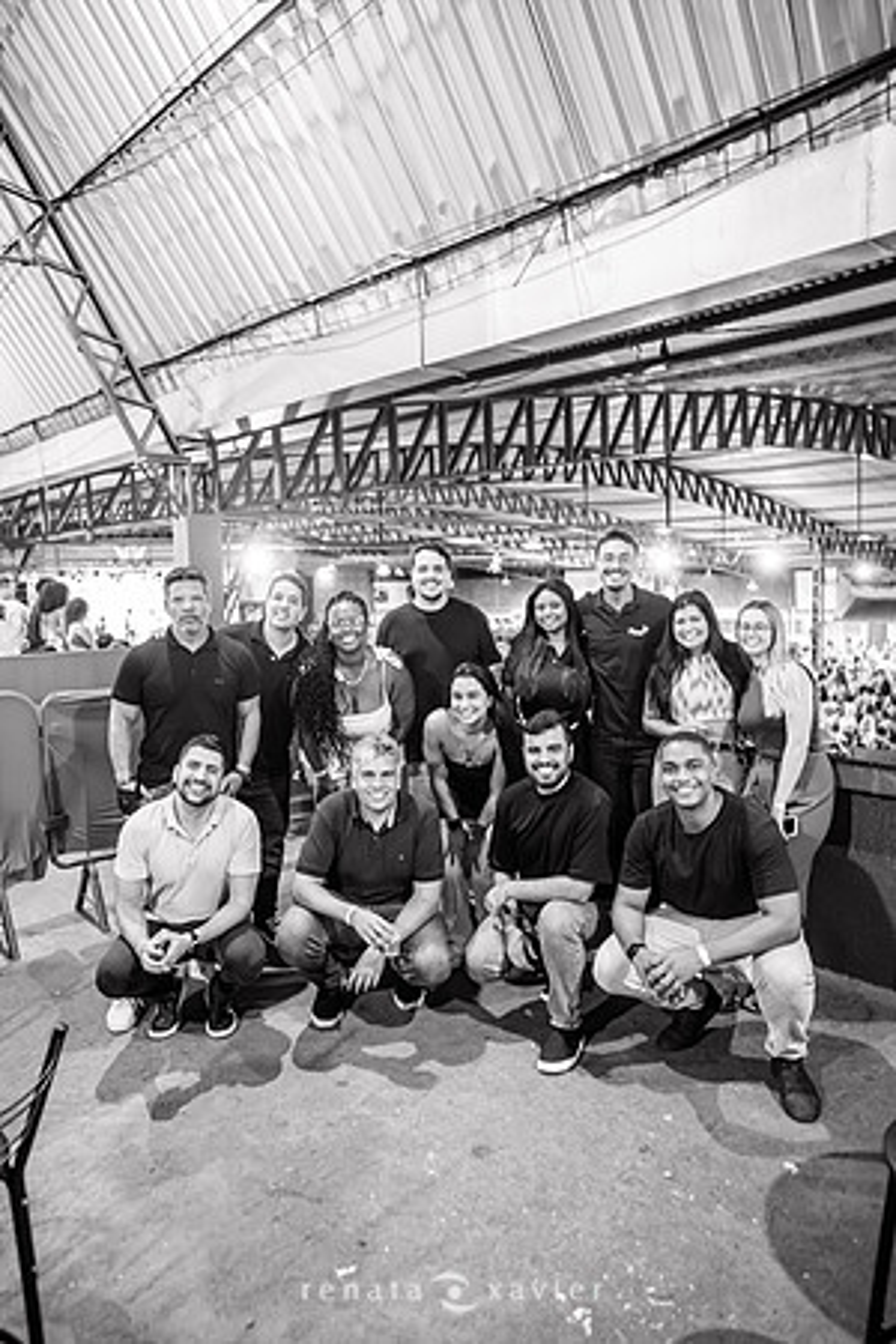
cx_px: 448
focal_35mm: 24
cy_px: 672
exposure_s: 1/50
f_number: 2
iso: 1600
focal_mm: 24
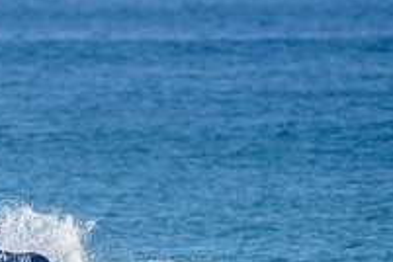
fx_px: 15741
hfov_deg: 1.4
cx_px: 6
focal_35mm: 1442
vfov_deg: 1.0
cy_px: 331
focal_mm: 500
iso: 280
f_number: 5.6
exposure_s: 1/2500
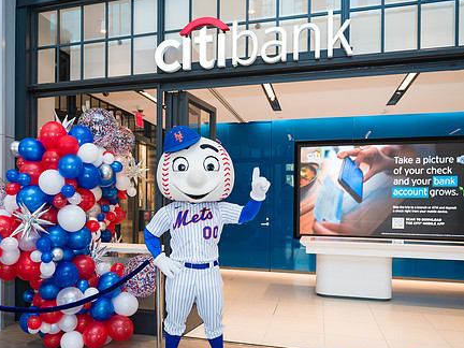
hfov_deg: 57.8
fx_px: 416
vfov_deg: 45.3
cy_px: 204
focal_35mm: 31
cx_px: 182
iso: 500
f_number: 4
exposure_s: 1/200
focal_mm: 24
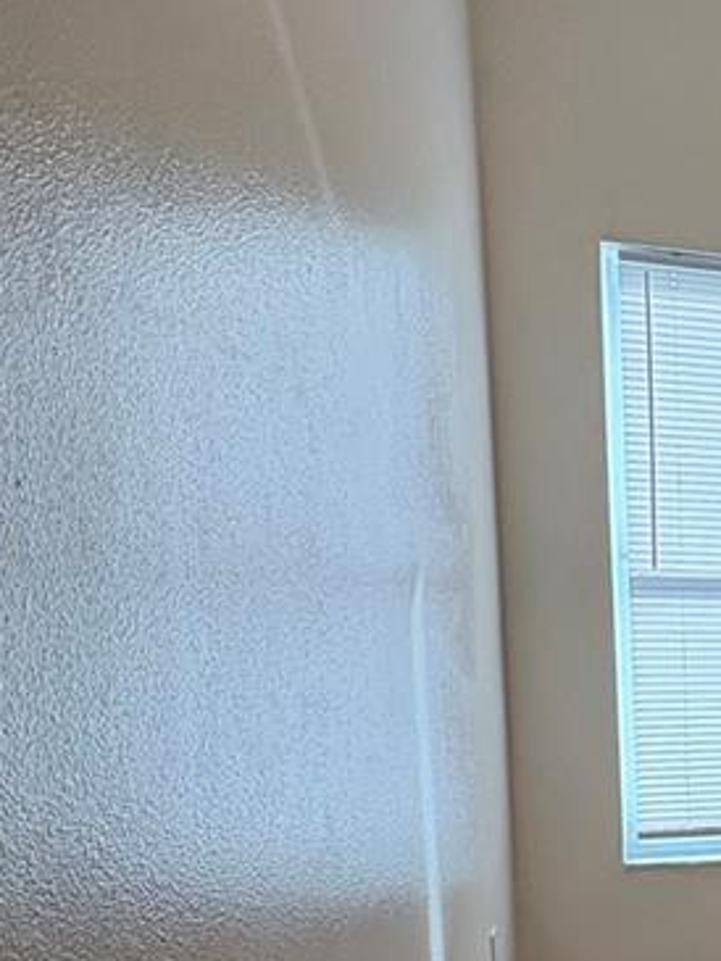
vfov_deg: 39.7
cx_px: 1174
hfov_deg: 23.1
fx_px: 1277
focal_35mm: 46
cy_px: 756
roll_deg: -0.9
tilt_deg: -8.5
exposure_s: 1/222
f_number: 2.2
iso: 64
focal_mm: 2.22
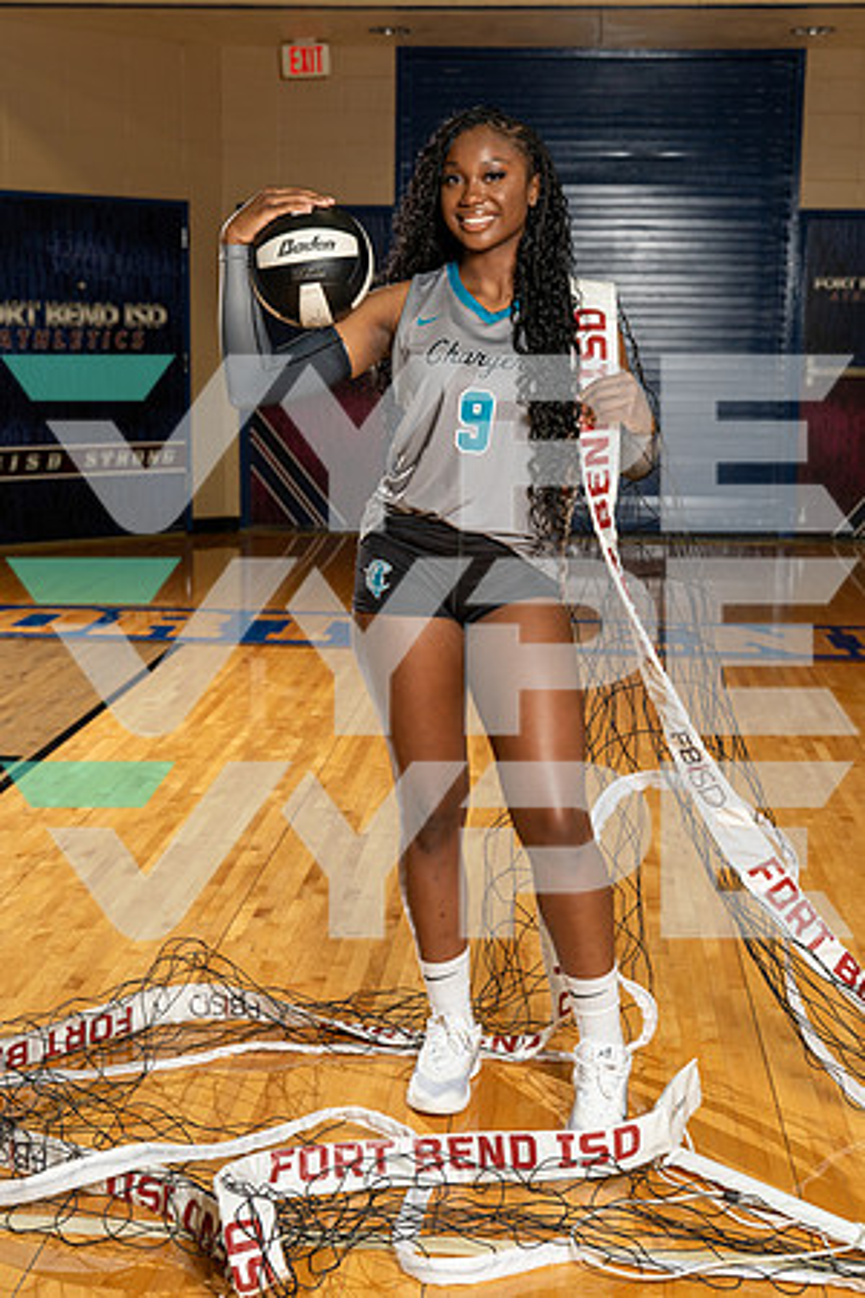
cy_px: 649
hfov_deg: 27.0
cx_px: 432
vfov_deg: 39.6
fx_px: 1802
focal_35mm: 50
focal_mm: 50
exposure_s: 1/250
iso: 500
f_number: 5.6
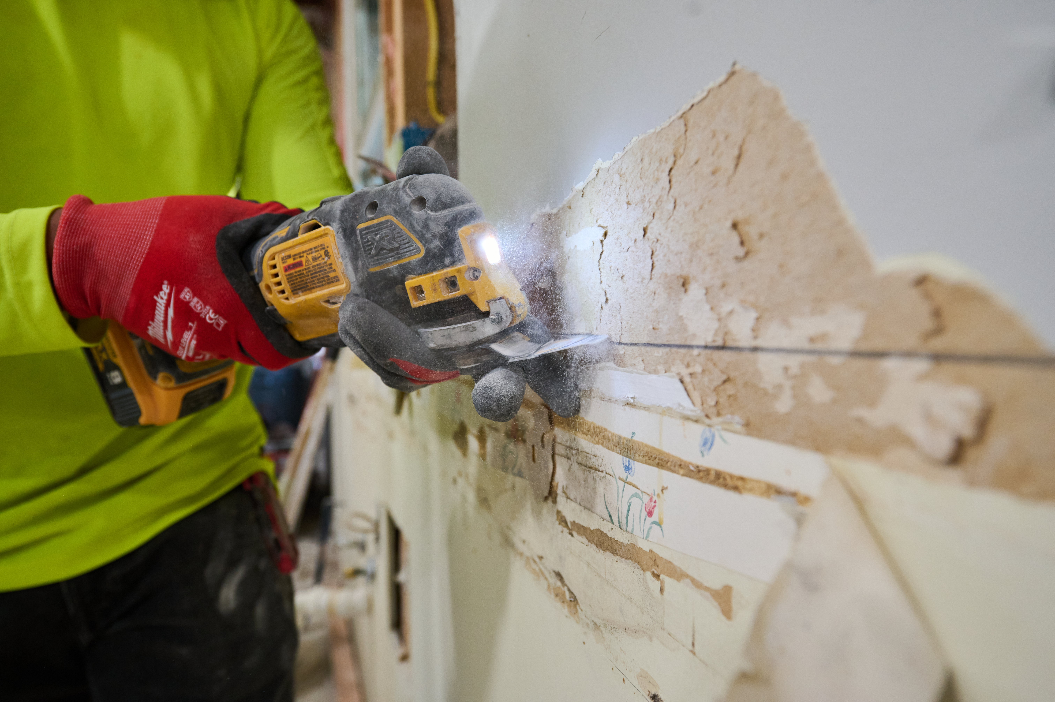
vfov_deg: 53.1
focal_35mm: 24
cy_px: 351
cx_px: 528
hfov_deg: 73.8
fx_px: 703
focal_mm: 24
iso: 1800
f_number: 4.5
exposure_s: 1/160
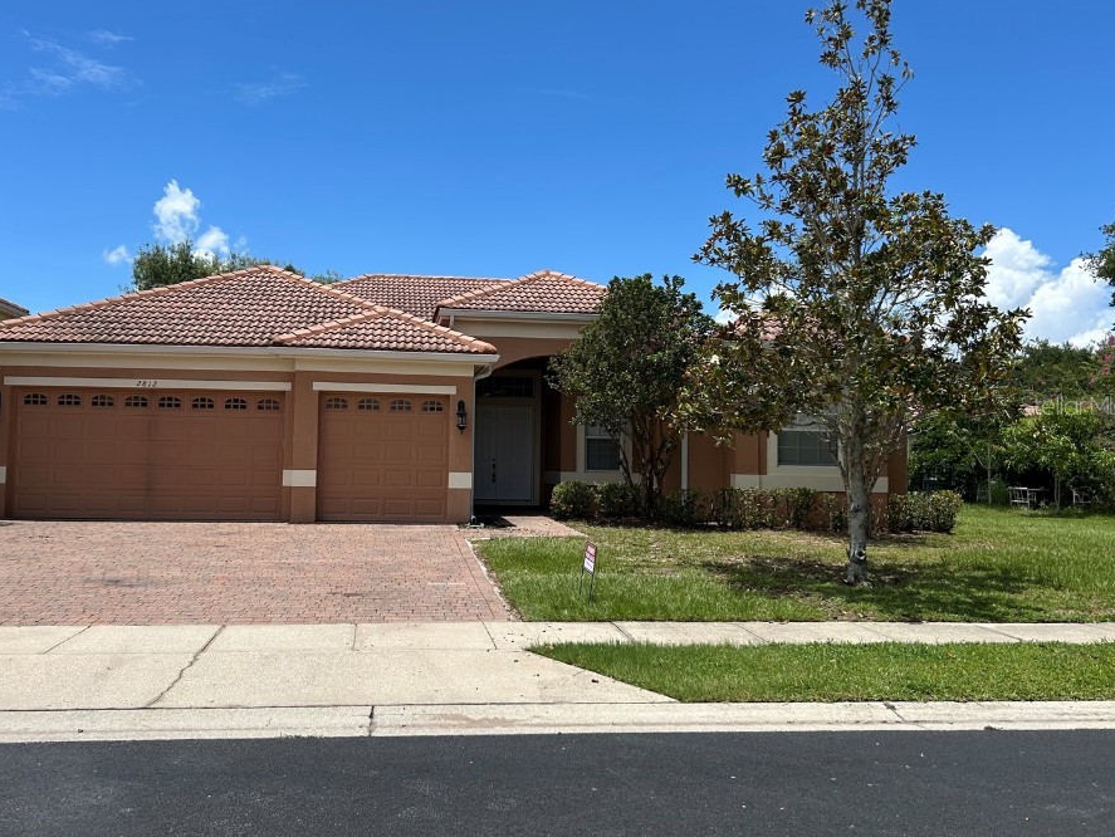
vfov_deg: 46.8
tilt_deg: +3.7
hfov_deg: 59.8
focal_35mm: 30
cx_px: 495
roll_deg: -1.0
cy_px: 405
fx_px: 967
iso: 50
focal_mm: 5.7
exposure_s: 1/4831
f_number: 1.5
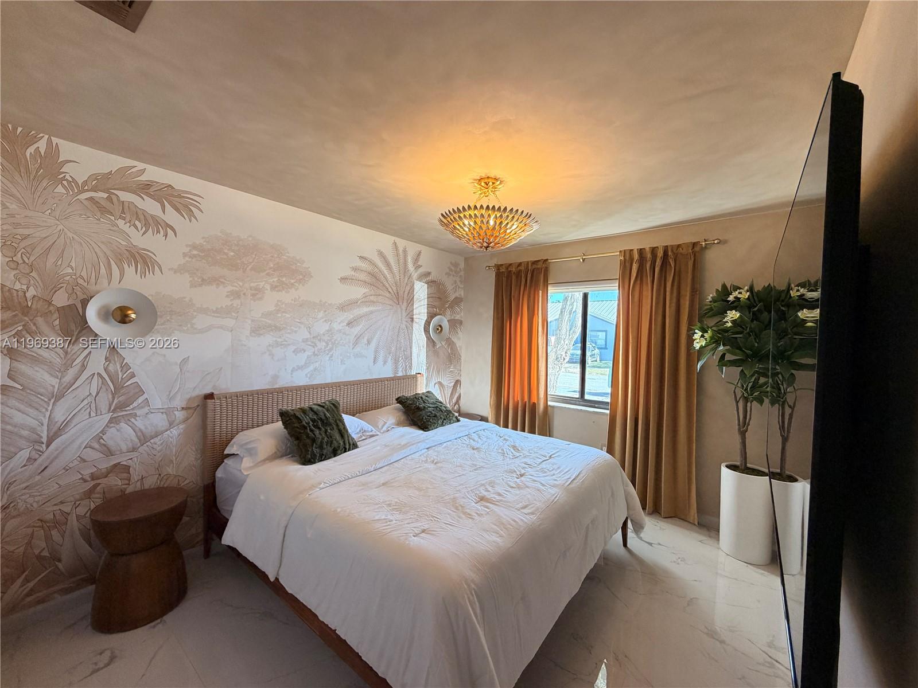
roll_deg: -1.4
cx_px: 459
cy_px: 344
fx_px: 371
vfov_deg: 85.7
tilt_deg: -2.0
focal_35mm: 14
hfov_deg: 102.1
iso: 200
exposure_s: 1/120
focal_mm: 2.22
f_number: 2.2
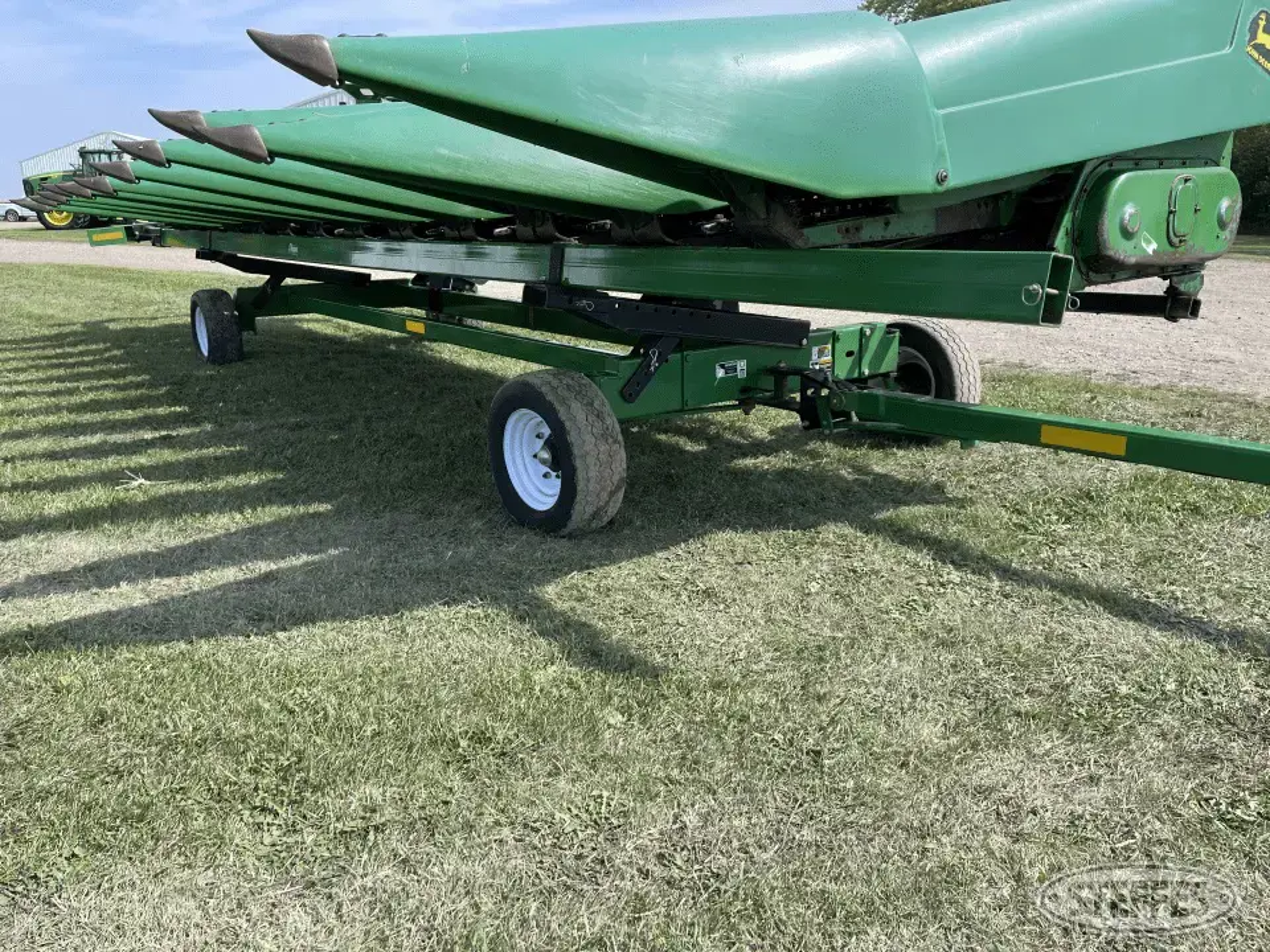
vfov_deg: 53.1
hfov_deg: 67.3
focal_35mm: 26
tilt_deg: -13.5
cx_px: 635
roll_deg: +0.9
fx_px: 954
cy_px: 476
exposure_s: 1/1513
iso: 32
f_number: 1.6
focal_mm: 5.1
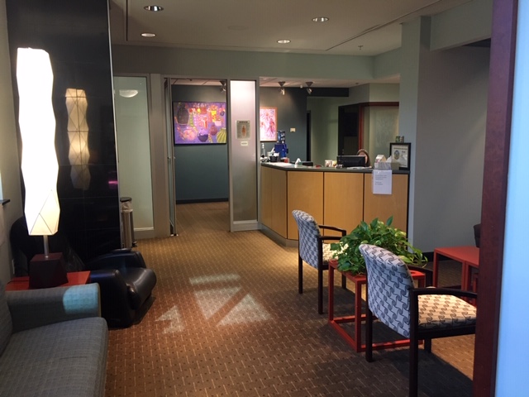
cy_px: 198
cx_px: 264
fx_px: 443
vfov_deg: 48.2
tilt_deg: -7.9
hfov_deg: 61.7
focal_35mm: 29
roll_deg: +0.6
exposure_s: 1/30
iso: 200
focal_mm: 4.15
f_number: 2.2
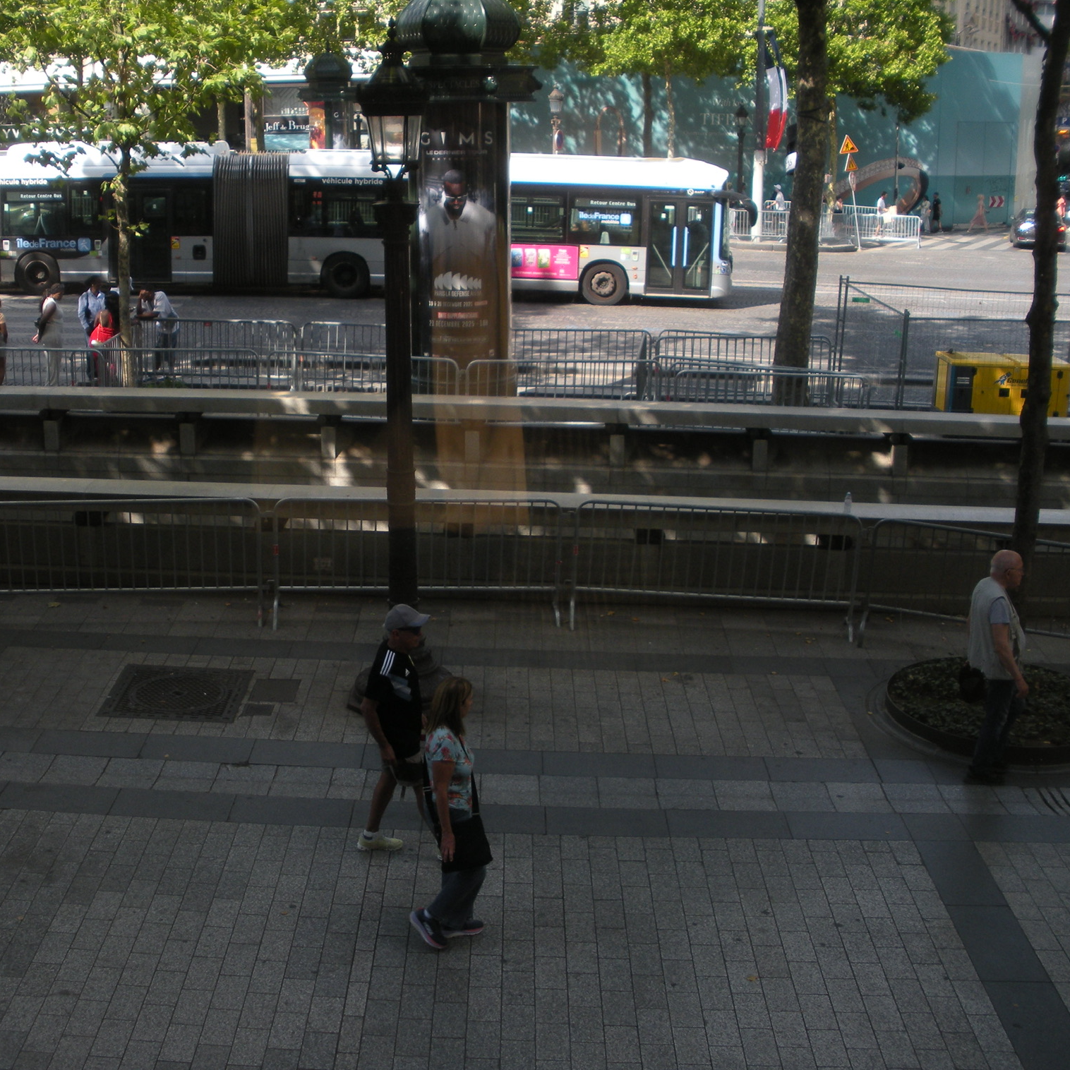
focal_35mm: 43
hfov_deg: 39.1
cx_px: 445
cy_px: 529
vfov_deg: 39.2
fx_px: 1504
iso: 64
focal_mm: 6.3
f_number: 3.5
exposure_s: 1/207
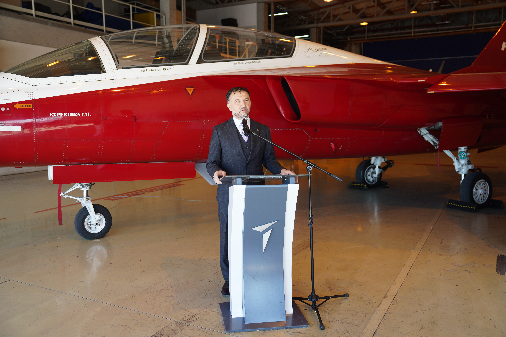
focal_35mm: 33
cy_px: 168
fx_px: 464
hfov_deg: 57.2
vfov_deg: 40.0
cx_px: 253
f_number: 2.8
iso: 160
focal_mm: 33
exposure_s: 1/200
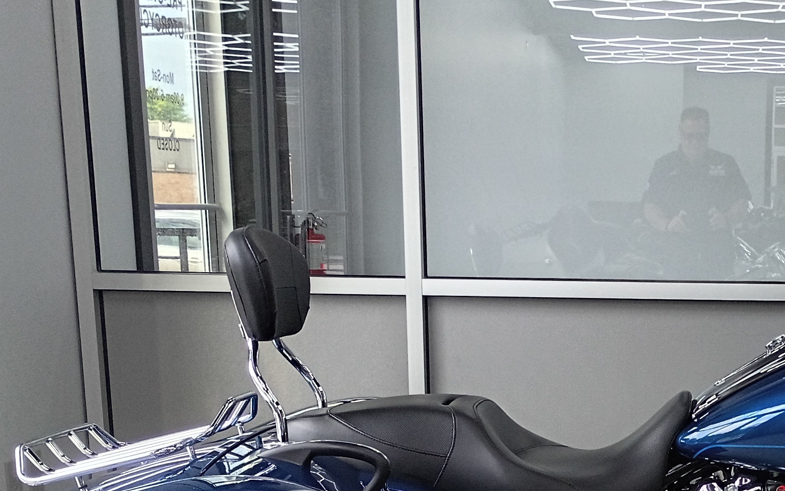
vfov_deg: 18.6
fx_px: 1434
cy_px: 562
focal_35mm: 67
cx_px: 693
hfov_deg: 29.5
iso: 207
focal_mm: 4.27
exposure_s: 1/60
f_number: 1.8
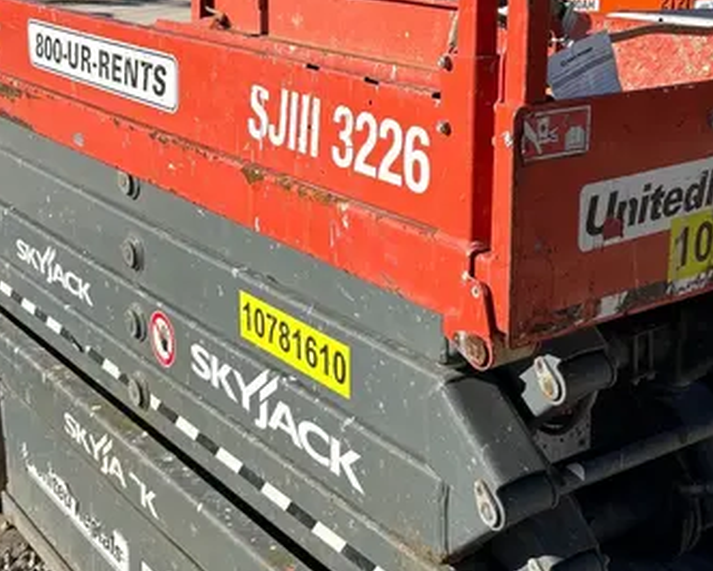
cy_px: 216
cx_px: 421
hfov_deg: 33.5
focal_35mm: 56
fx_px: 1182
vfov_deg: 27.1
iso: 50
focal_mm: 5.7
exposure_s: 1/4115
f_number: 1.5
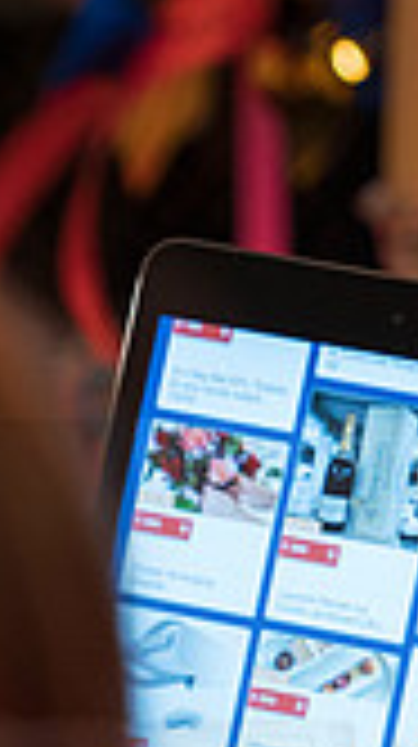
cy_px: 853
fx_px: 5080
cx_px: 139
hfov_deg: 4.7
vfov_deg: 8.3
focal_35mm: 257
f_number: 2.8
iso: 1600
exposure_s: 1/160
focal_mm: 70
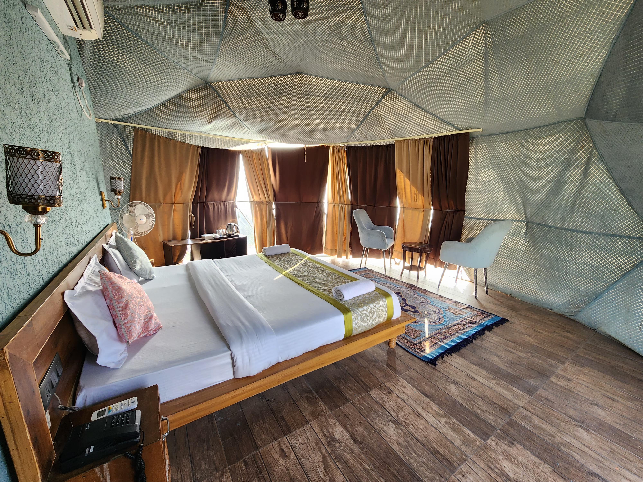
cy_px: 241
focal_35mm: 13
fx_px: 241
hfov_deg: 106.2
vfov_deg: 89.9
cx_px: 322
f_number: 2.2
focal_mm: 2.2
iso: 125
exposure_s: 1/50
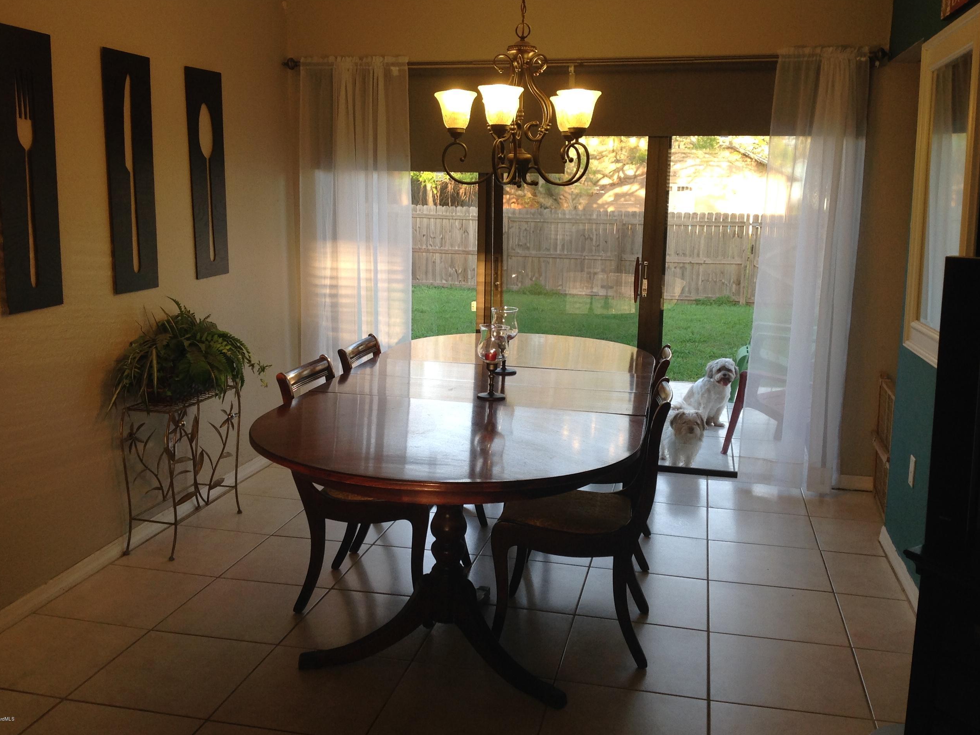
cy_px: 366
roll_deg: -0.4
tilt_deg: -9.7
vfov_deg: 39.7
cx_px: 490
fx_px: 1019
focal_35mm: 36
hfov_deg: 51.4
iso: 64
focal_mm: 4.28
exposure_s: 1/60
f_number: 2.4
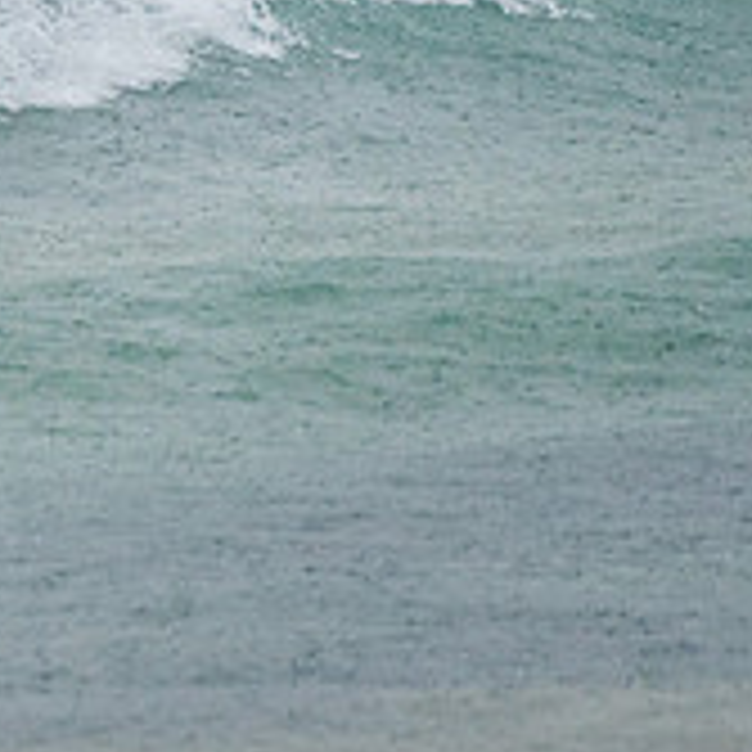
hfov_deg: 1.0
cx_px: -382
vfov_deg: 1.0
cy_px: -88
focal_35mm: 1795
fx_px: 44117
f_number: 5.6
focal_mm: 500
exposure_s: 1/320
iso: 800
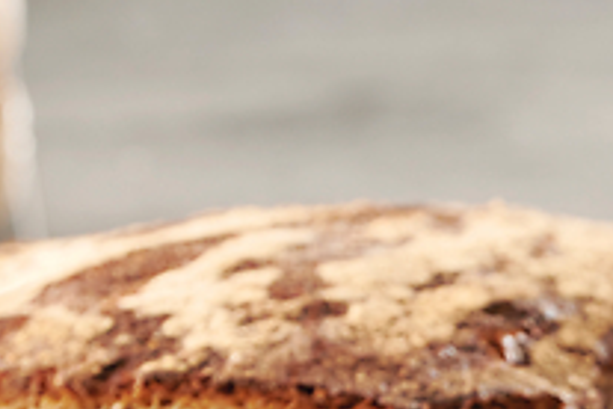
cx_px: 823
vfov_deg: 1.8
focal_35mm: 755
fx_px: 12855
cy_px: 815
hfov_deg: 2.7
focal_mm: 130
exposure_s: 1/125
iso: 40
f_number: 8
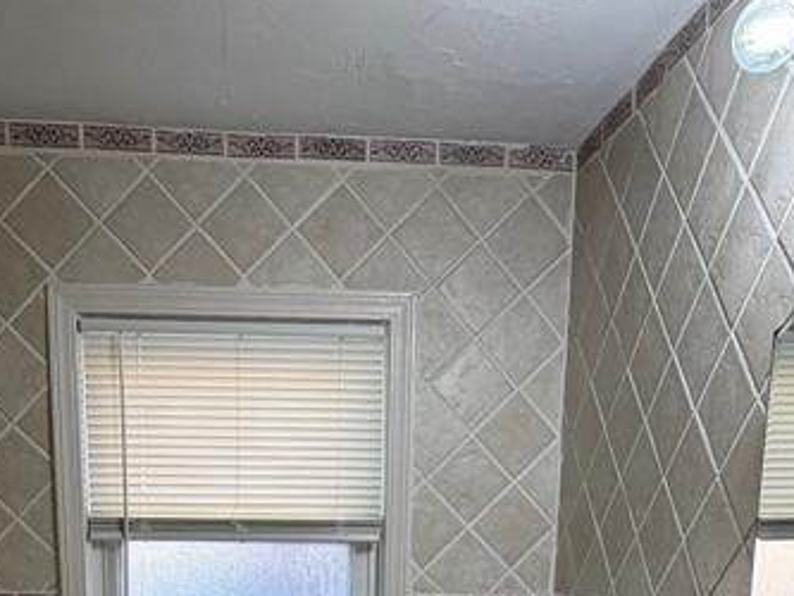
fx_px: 987
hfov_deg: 43.7
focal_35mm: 43
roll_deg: -0.3
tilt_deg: -11.0
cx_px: 329
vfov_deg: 29.1
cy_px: 715
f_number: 2.2
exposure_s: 1/120
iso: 160
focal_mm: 2.22
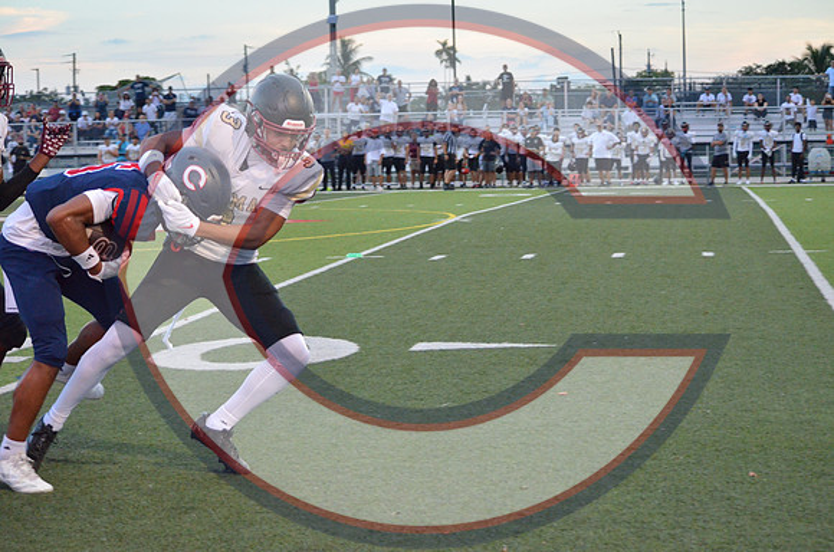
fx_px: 1907
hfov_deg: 24.7
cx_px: 417
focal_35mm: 82
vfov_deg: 16.5
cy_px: 276
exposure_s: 1/500
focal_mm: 55
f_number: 4.5
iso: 2500
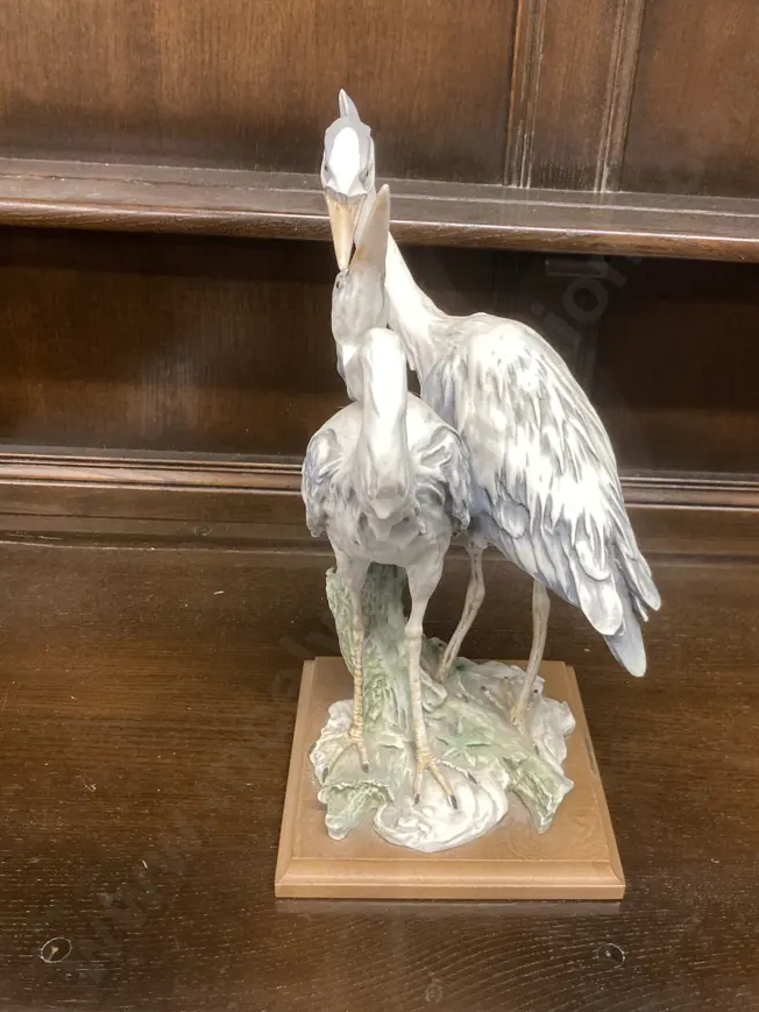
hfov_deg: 42.9
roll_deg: -2.3
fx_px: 965
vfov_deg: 55.3
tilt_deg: -27.7
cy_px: 503
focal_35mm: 33
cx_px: 432
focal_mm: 3.99
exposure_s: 1/50
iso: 250
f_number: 1.8
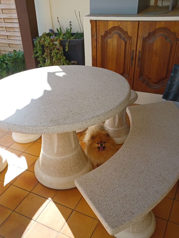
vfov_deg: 54.8
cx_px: 67
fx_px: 227
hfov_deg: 42.6
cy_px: 148
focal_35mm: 33
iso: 32
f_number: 1.8
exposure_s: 1/215
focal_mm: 4.6
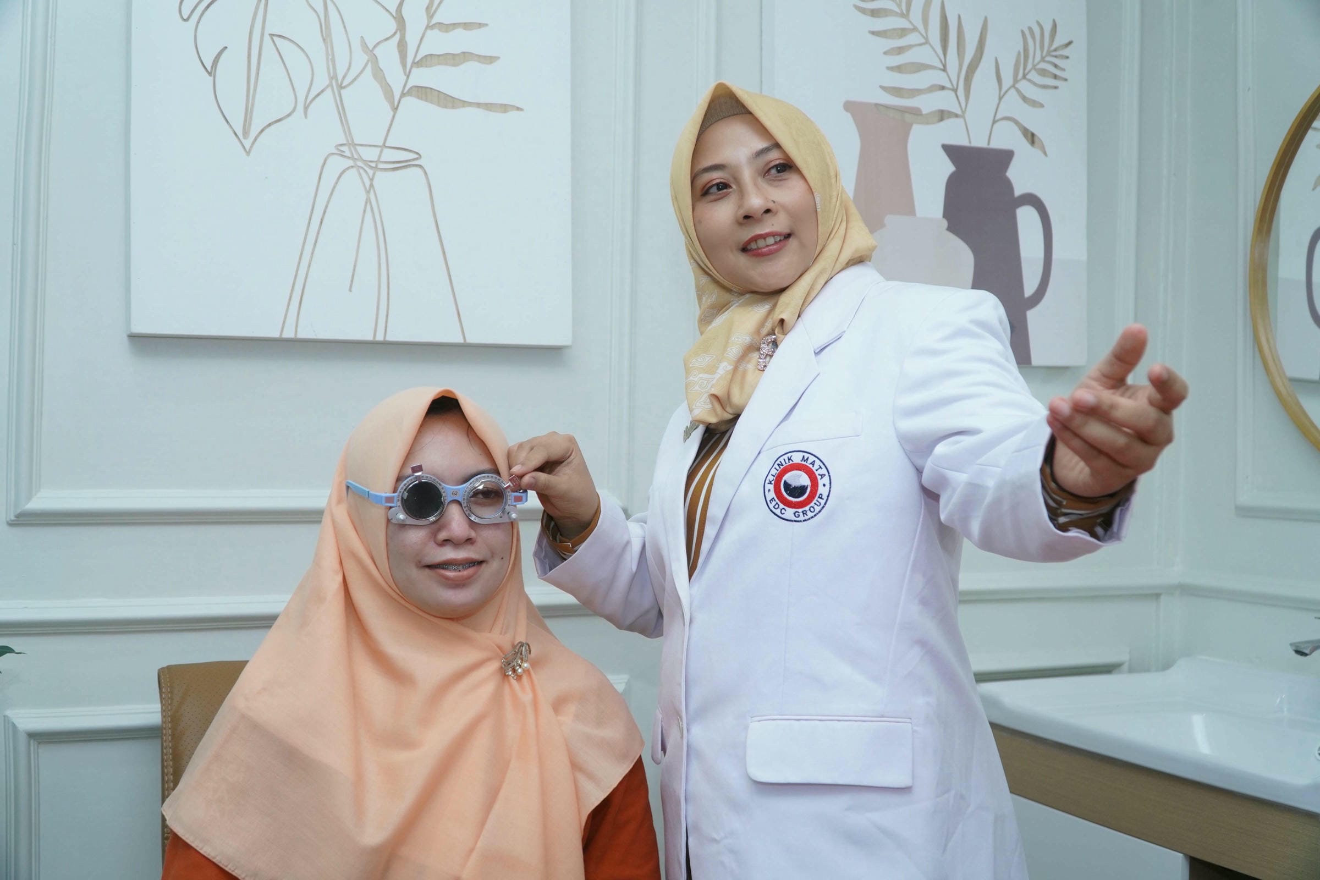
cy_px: 440
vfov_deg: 38.4
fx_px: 1265
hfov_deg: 55.1
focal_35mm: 34
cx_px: 660
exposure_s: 1/125
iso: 800
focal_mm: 23
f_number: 4
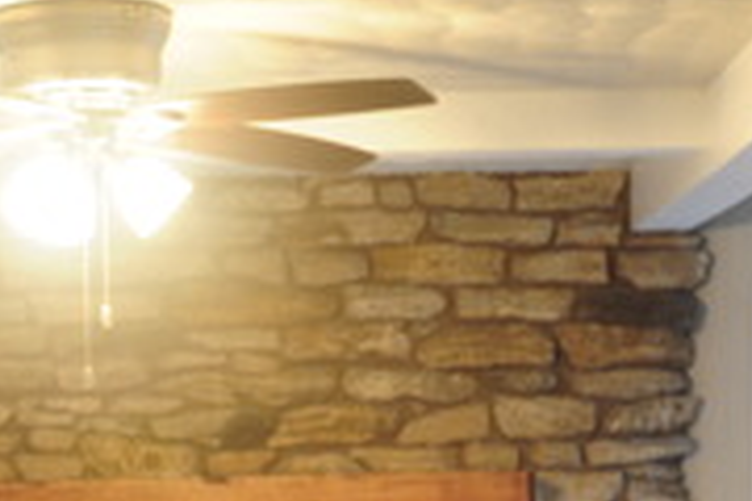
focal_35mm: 96
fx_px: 2005
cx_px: 192
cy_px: 691
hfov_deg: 21.1
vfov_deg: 13.6
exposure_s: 1/3
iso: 500
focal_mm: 18
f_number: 3.5
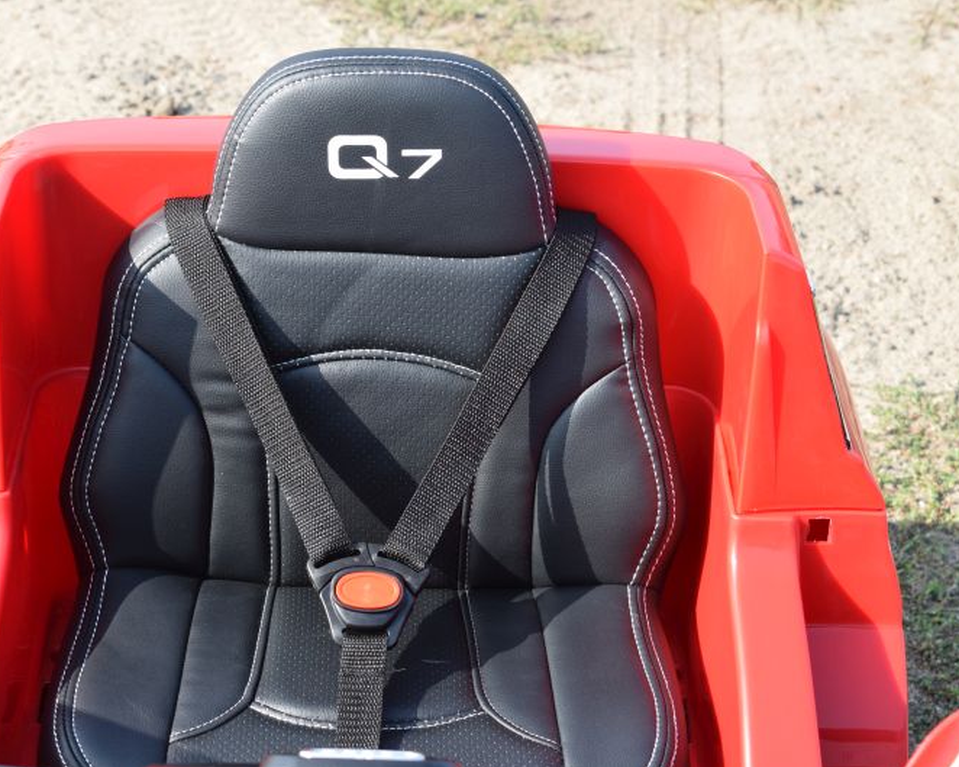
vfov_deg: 16.4
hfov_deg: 20.5
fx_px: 2655
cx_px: 398
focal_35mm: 94
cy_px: 384
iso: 360
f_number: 8
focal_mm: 55
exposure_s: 1/250
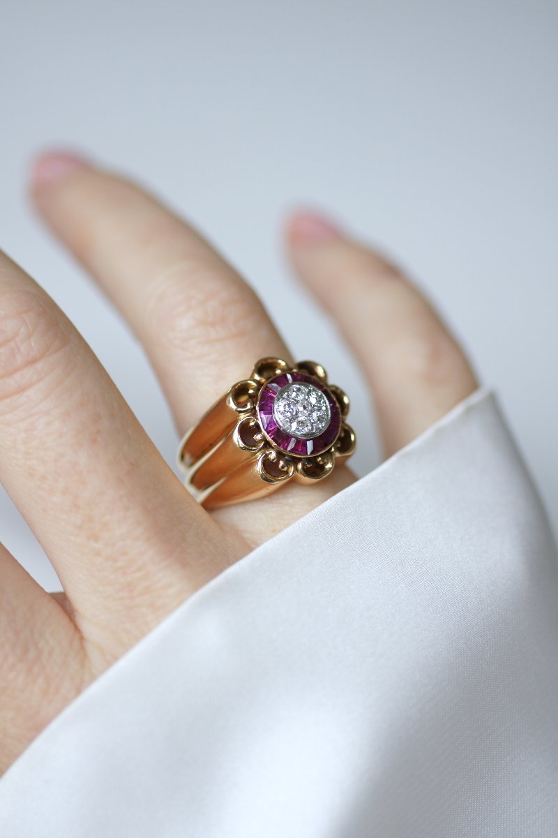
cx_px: 279
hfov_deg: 13.0
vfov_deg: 19.5
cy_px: 419
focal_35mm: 105
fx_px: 2441
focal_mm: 70
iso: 200
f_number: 2.8
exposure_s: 1/125
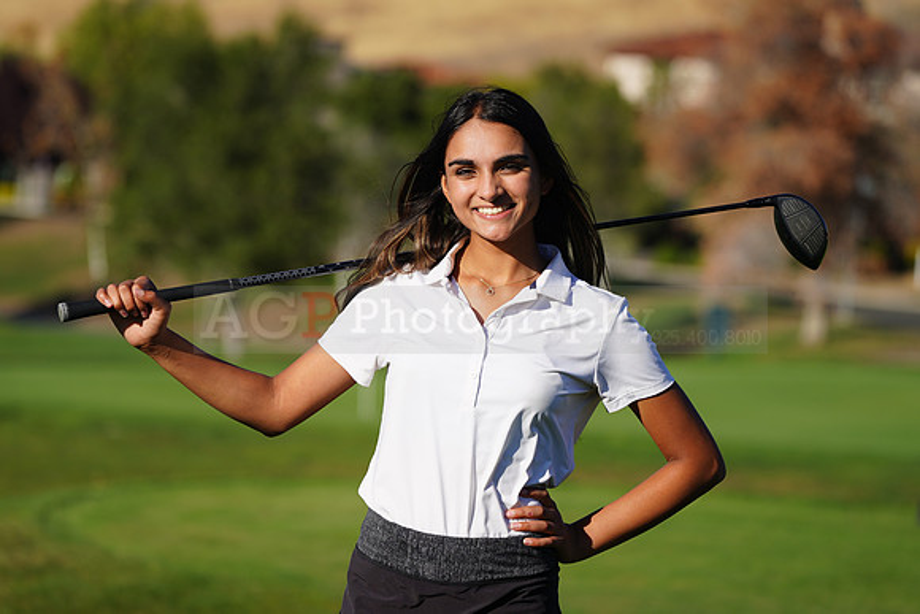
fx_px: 4908
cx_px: 460
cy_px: 307
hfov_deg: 10.7
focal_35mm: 192
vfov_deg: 7.2
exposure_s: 1/640
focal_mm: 192
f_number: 5.6
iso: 100
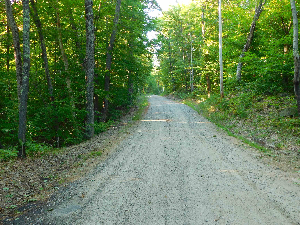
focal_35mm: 40
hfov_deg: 46.8
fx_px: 347
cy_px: 112
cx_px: 150
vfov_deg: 36.0
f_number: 3.6
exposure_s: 1/30
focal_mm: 7.1
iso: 160
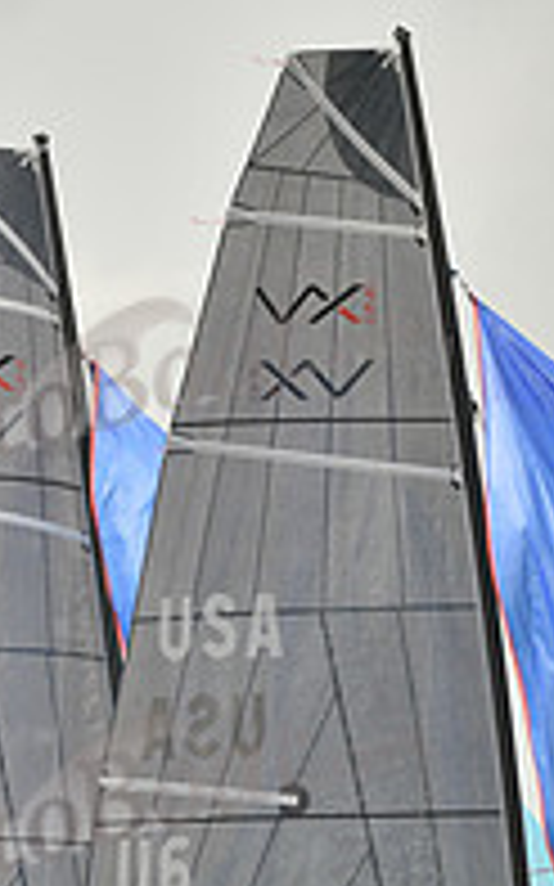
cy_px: 980
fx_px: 17382
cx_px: 664
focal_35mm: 719
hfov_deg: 1.8
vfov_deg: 2.9
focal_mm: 240
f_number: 7.1
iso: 320
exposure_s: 1/1250
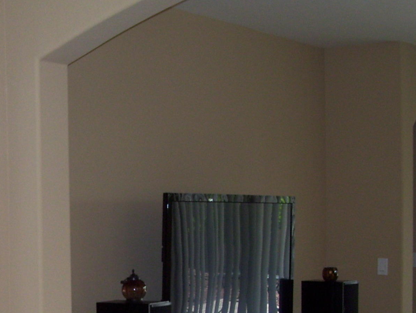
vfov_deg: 16.0
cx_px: 31
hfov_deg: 21.0
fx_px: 1095
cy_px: 305
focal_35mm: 91
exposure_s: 1/60
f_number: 2.7
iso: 125
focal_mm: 6
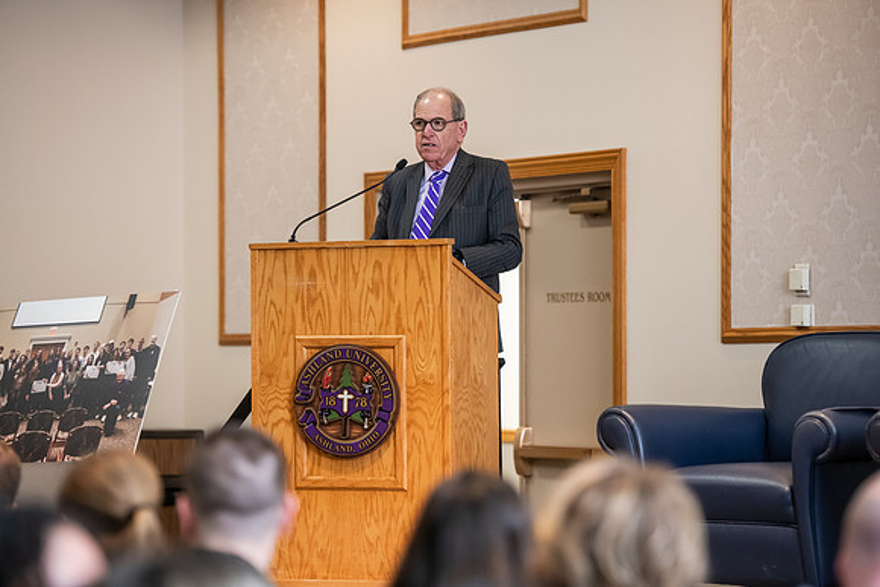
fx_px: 3423
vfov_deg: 9.8
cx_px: 440
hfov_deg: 14.7
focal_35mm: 140
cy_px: 294
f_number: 3.2
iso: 2000
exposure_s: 1/200
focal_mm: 140
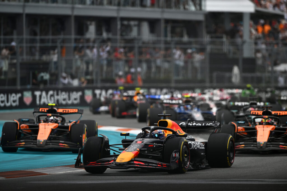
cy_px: 96
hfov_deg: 5.2
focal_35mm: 400
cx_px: 144
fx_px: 3189
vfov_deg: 3.4
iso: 200
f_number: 4
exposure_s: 1/2000
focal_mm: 400
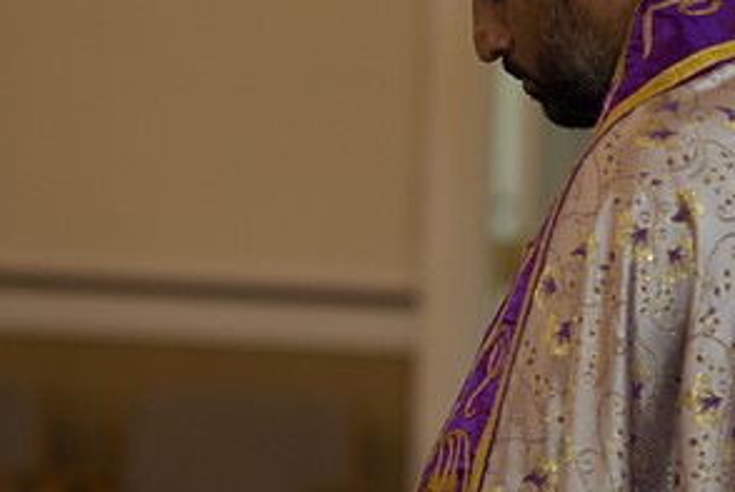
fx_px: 6359
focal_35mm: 311
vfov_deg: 4.4
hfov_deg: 6.6
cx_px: 140
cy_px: 180
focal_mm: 105
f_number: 2.8
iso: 200
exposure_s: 1/30
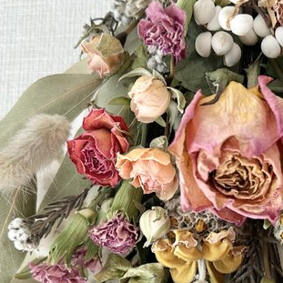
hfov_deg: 26.9
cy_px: 223
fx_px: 583
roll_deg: -1.1
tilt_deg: +5.3
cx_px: 219
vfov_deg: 26.8
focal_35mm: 63
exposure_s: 1/121
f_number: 1.5
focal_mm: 5.7
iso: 125
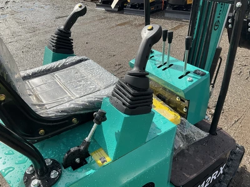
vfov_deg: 48.2
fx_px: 209
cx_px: 125
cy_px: 94
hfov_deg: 61.7
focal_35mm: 29
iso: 25
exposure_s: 1/1912
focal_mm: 3
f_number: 1.8
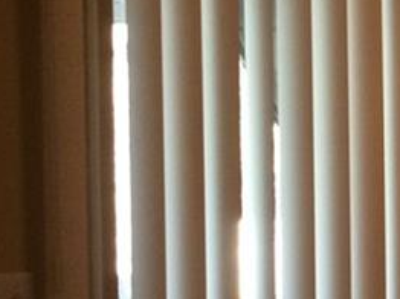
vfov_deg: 11.8
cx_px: 690
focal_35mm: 125
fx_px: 1443
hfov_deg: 14.2
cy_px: 133
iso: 80
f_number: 2.4
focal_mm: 3.3
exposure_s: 1/24
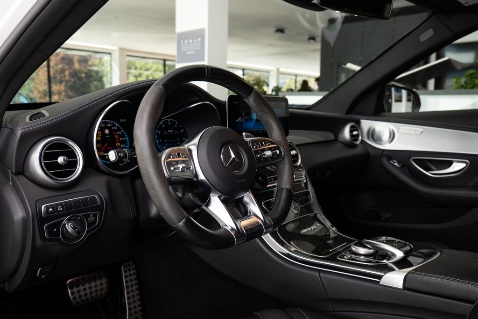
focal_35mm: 29
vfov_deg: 44.5
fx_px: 389
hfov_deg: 63.1
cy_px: 161
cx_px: 228
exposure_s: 1/60
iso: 125
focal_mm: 26
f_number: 5
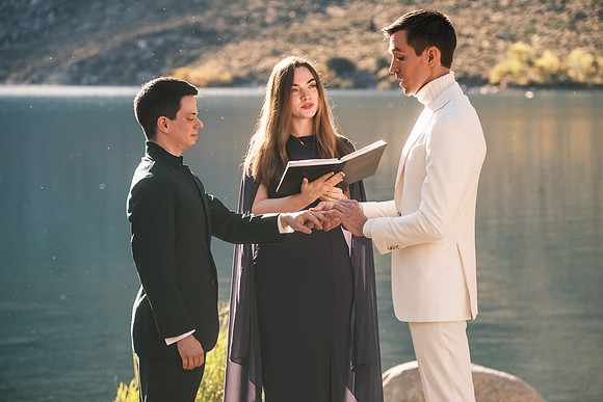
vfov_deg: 10.9
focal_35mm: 126
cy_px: 201
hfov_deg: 16.3
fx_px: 2111
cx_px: 302
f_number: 3.6
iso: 200
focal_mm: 83.8
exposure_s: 1/320
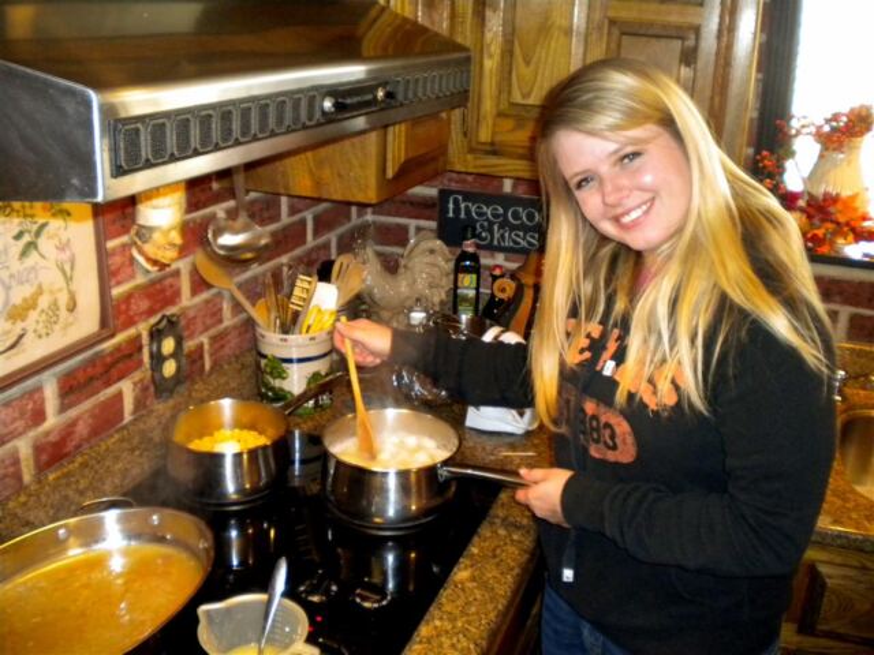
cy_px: 328
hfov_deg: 52.6
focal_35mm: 35
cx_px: 437
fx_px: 884
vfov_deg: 40.7
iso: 400
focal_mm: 6.3
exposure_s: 1/30
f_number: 3.1
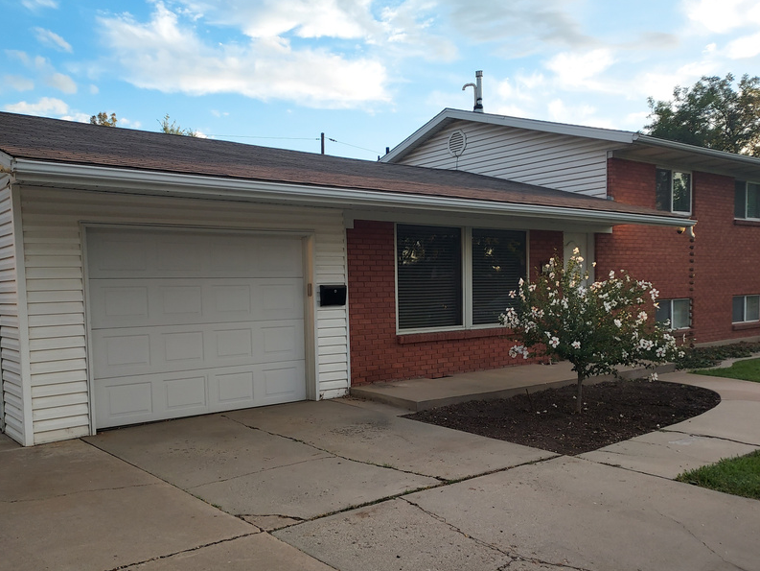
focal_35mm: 31
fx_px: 681
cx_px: 354
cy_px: 334
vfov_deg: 45.3
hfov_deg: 58.3
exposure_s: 1/171
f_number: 1.8
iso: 40
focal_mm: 4.6
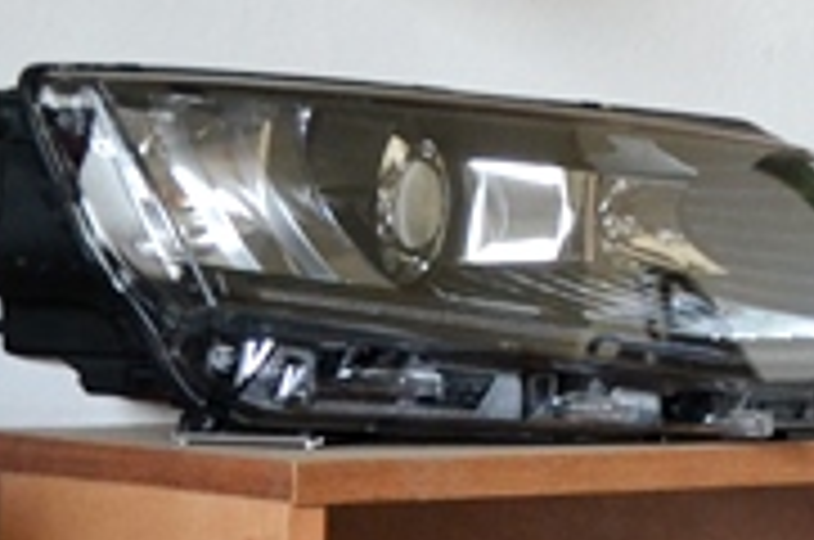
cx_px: 1527
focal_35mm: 179
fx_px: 4040
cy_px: 83
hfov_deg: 10.7
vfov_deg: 7.6
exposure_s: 1/80
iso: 1600
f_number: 4
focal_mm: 26
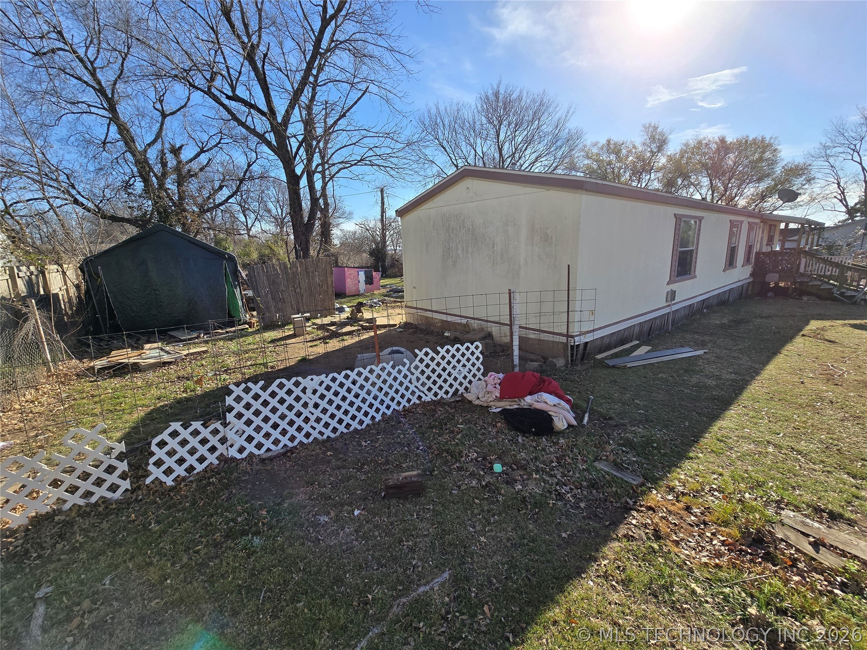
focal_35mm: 13
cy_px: 325
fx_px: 326
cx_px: 434
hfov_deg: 106.2
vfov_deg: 89.9
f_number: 2.2
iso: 50
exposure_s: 1/1879
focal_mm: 2.2
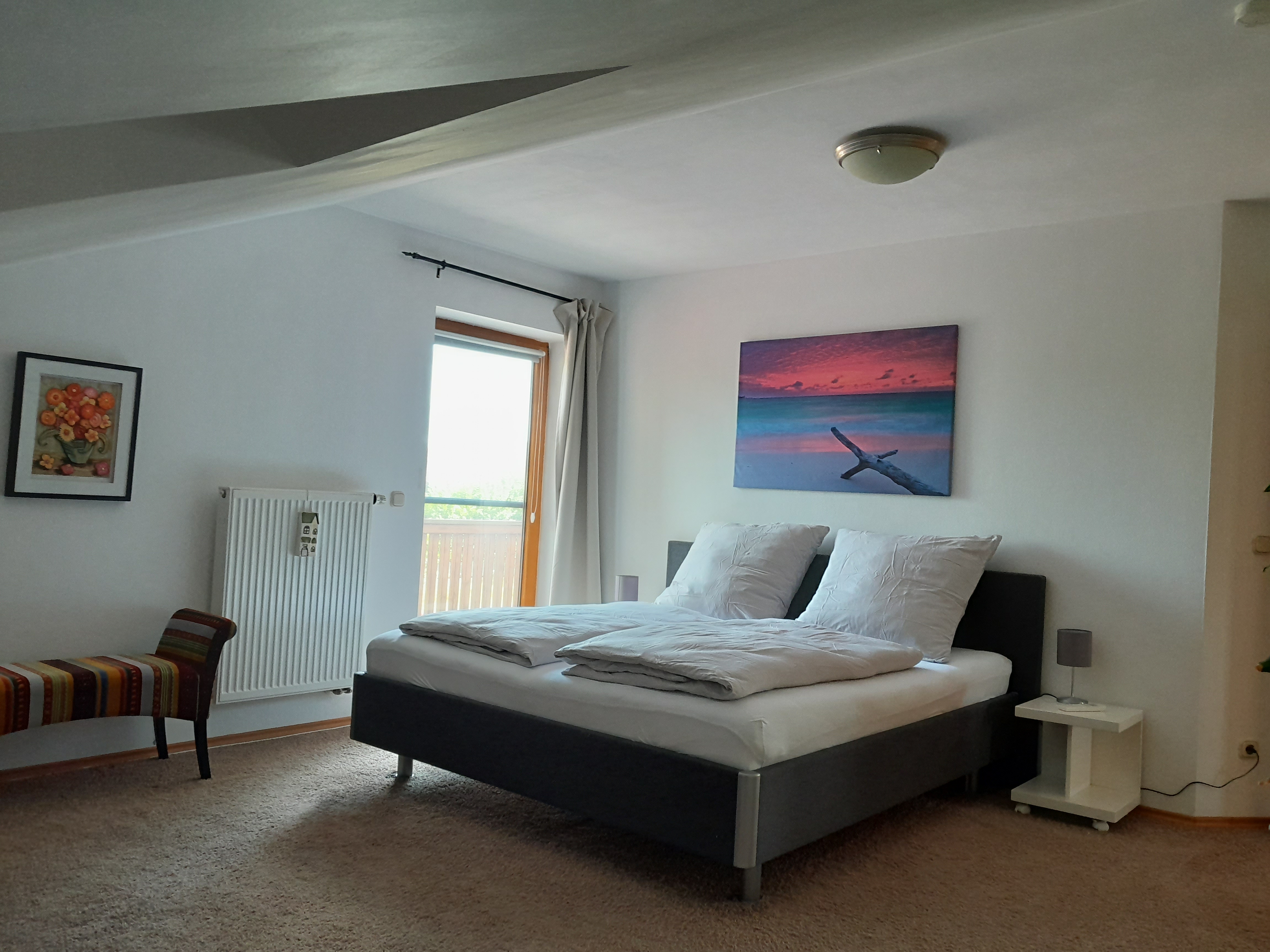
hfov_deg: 67.3
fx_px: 954
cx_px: 635
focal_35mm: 26
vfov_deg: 53.1
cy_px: 476
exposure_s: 1/60
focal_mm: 4
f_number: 1.8
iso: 125
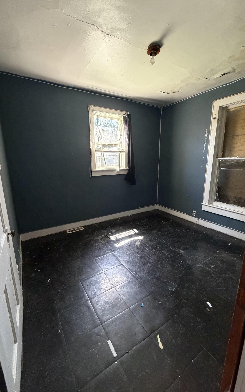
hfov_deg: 74.8
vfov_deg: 101.5
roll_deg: +0.3
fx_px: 160
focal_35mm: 15
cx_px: 124
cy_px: 195
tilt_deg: -12.9
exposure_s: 1/60
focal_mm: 2.22
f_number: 2.2
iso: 500
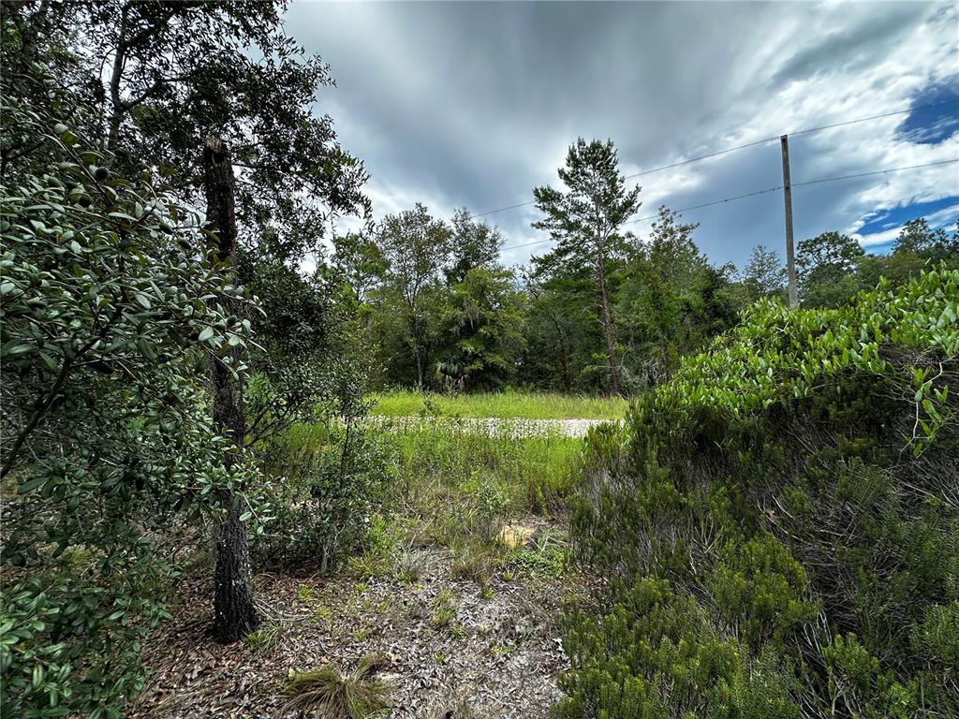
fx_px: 388
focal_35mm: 14
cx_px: 480
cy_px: 360
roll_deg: +1.5
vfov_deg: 85.7
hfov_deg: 102.1
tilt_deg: +0.4
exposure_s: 1/682
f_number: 2.2
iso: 40
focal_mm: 2.22
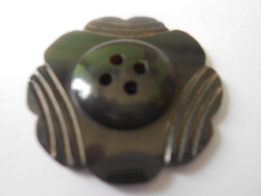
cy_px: 98
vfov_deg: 53.1
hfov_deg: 67.3
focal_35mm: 26
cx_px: 130
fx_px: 196
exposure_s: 1/30
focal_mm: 4.6
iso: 100
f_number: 3.2
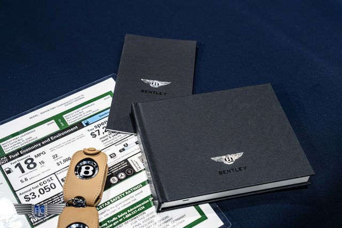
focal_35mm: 55
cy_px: 102
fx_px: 524
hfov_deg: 36.1
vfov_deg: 24.6
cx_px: 164
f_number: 5
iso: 1600
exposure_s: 1/60
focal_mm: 50
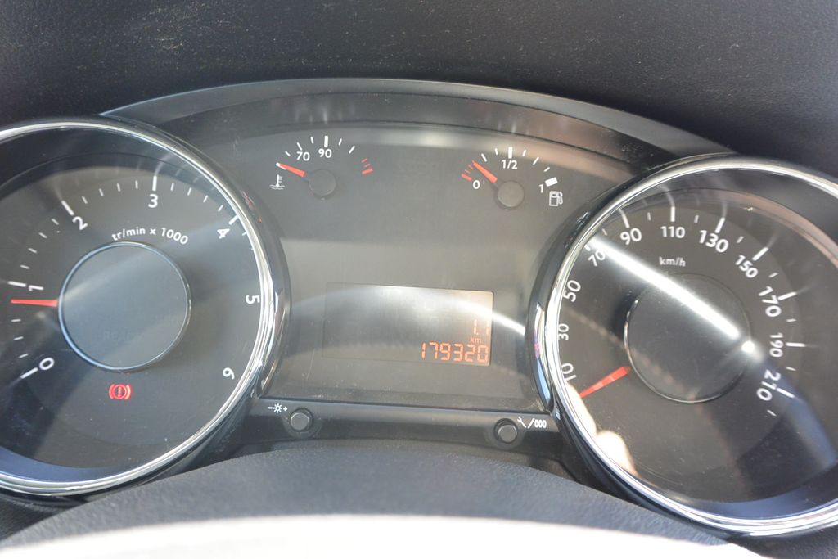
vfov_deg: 43.6
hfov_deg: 61.9
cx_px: 419
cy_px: 280
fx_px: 698
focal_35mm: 30
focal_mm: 11.4
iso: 400
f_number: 3.5
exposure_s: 1/80
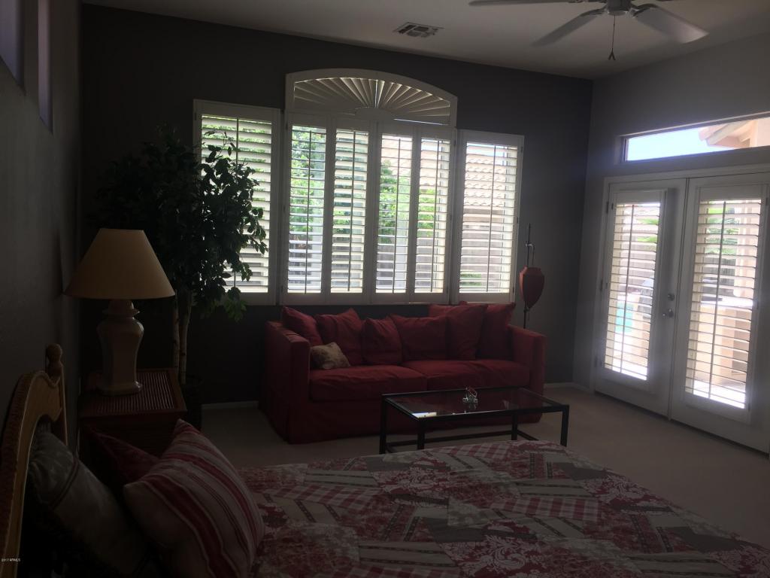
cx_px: 385
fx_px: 645
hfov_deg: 61.7
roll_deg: -2.4
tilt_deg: -5.6
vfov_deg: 48.2
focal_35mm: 29
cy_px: 289
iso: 32
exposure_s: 1/120
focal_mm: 4.15
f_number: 2.2
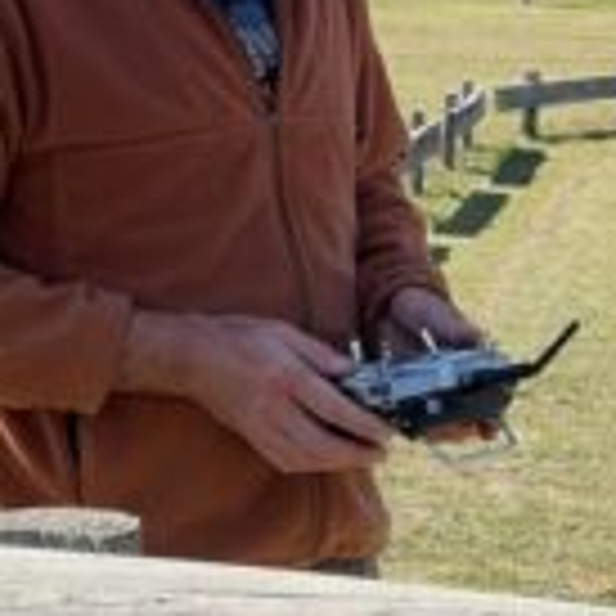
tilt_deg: -8.5
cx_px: 373
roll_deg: -2.6
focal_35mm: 161
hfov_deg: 10.9
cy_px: 414
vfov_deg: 10.8
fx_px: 3241
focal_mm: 6
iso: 25
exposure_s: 1/978
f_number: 2
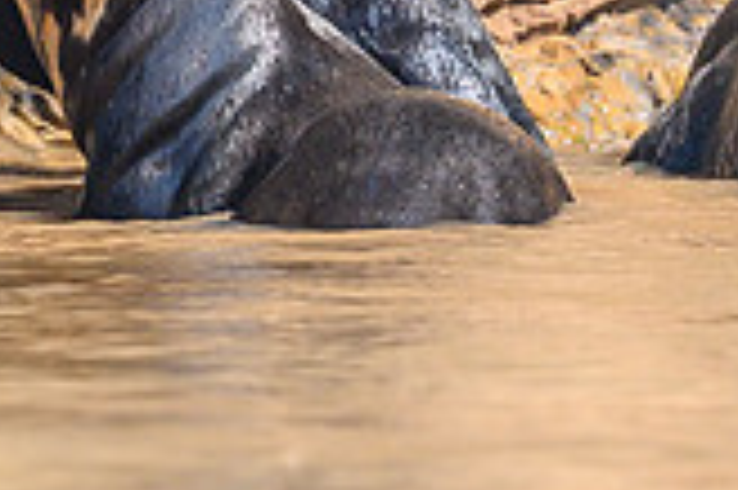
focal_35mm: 1263
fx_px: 25865
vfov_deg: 1.1
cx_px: -55
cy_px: -235
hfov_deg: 1.6
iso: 800
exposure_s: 1/2500
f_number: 6.3
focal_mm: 290
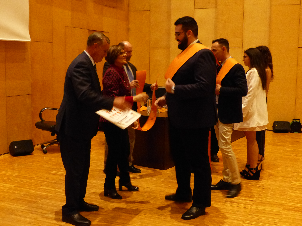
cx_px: 151
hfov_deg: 38.9
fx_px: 427
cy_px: 113
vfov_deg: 29.7
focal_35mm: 49
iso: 1000
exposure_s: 1/15
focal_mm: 8.7
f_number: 2.8
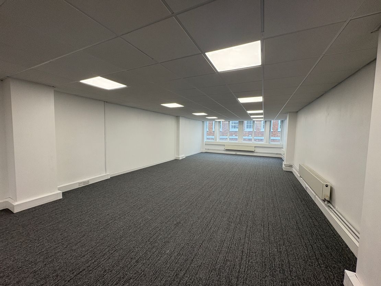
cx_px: 190
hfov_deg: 102.1
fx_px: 154
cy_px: 143
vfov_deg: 85.7
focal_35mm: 14
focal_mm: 2.22
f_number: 2.2
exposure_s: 1/111
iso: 100
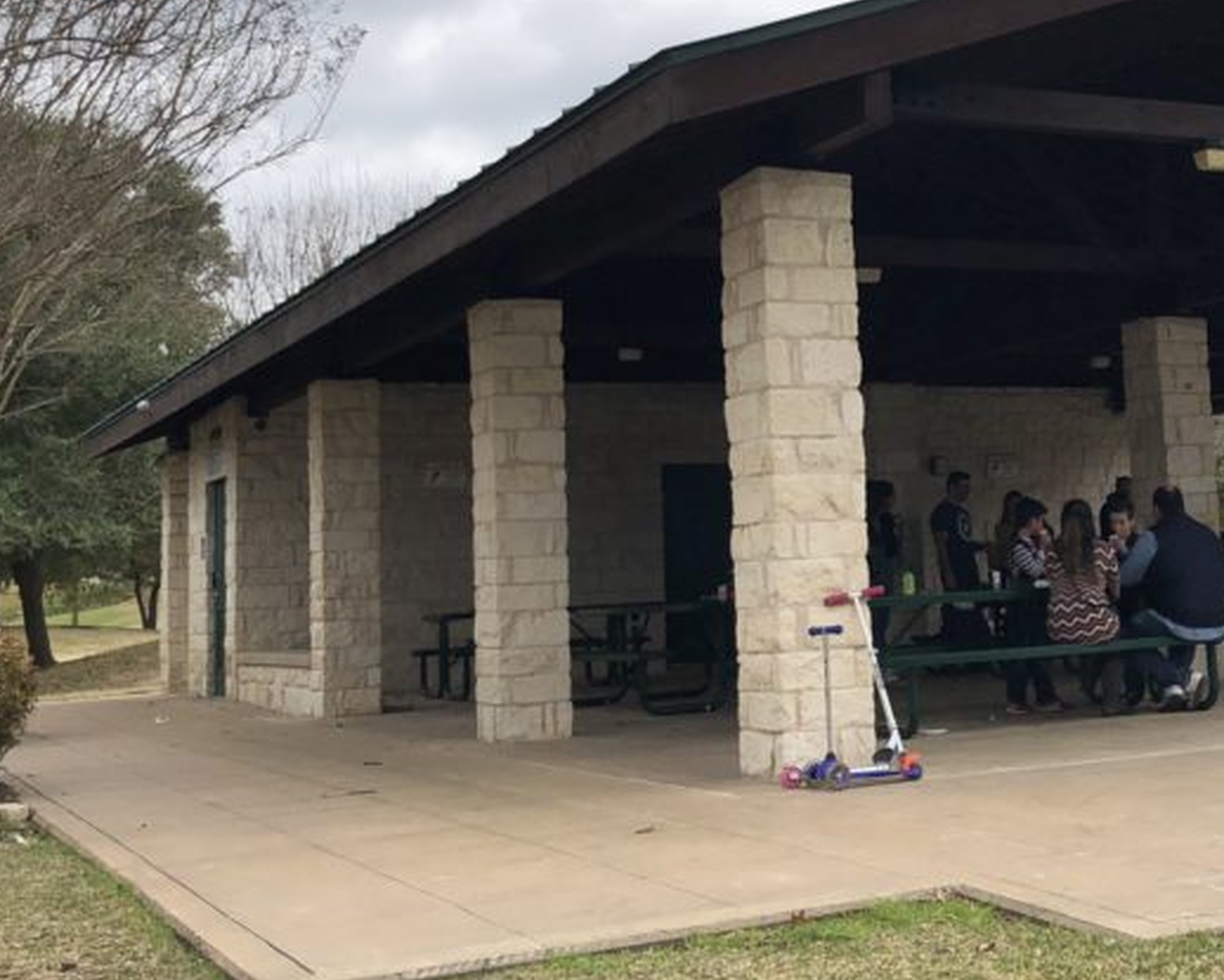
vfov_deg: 28.0
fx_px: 1957
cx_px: 855
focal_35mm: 54
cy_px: 342
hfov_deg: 34.3
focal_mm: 3.99
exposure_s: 1/2288
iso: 20
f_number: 1.8
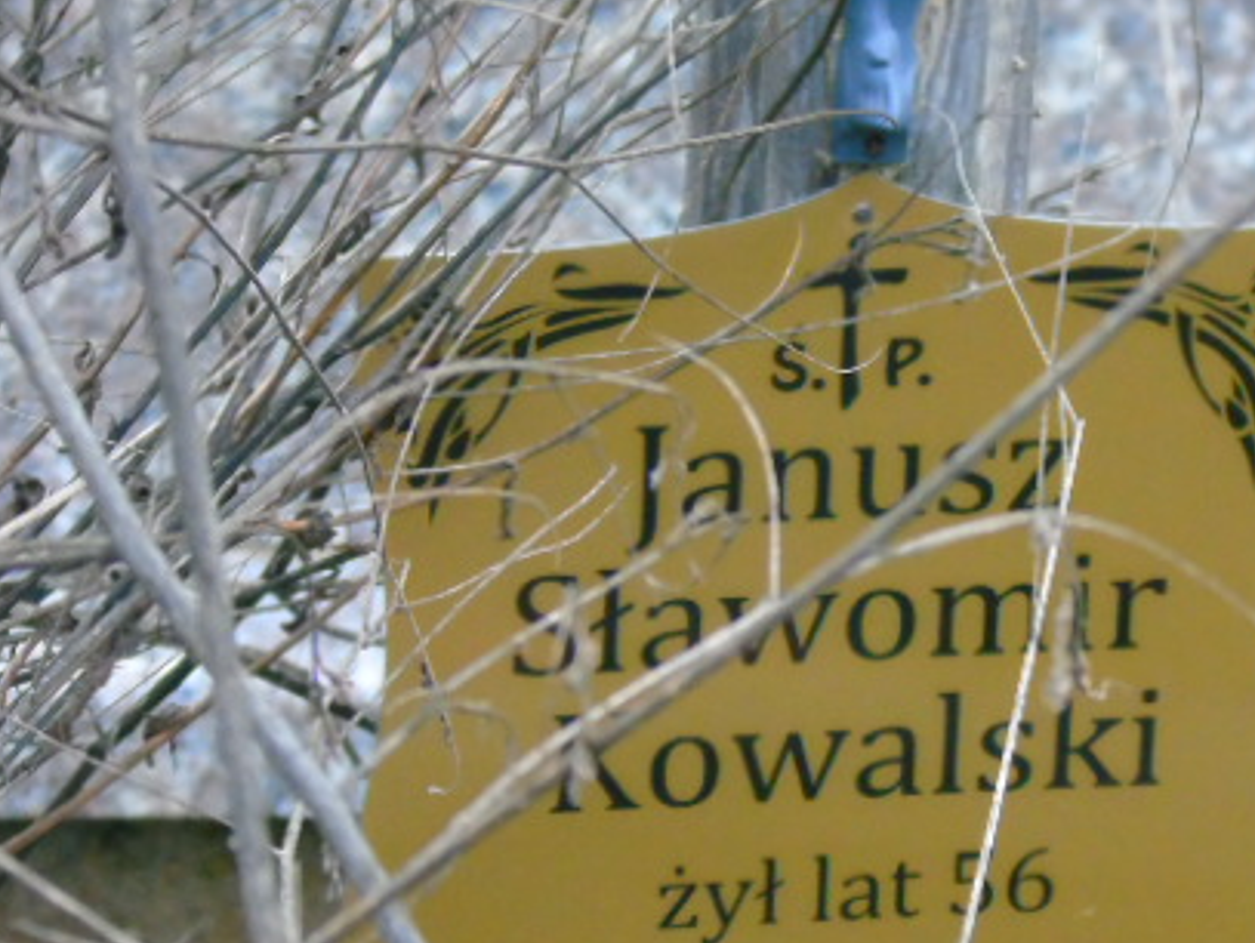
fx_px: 12084
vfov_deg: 4.5
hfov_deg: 5.9
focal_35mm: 333
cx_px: 900
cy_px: 706
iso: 800
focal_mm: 38
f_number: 4.7
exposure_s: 1/60
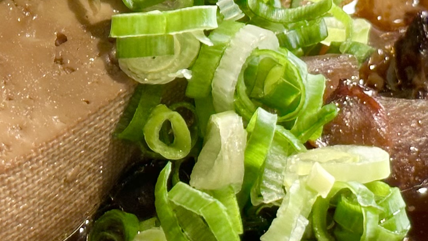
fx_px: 2191
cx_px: 171
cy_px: 7
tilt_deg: -37.1
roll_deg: +0.3
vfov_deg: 6.3
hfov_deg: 11.2
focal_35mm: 193
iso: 100
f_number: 1.78
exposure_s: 1/60
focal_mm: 6.86
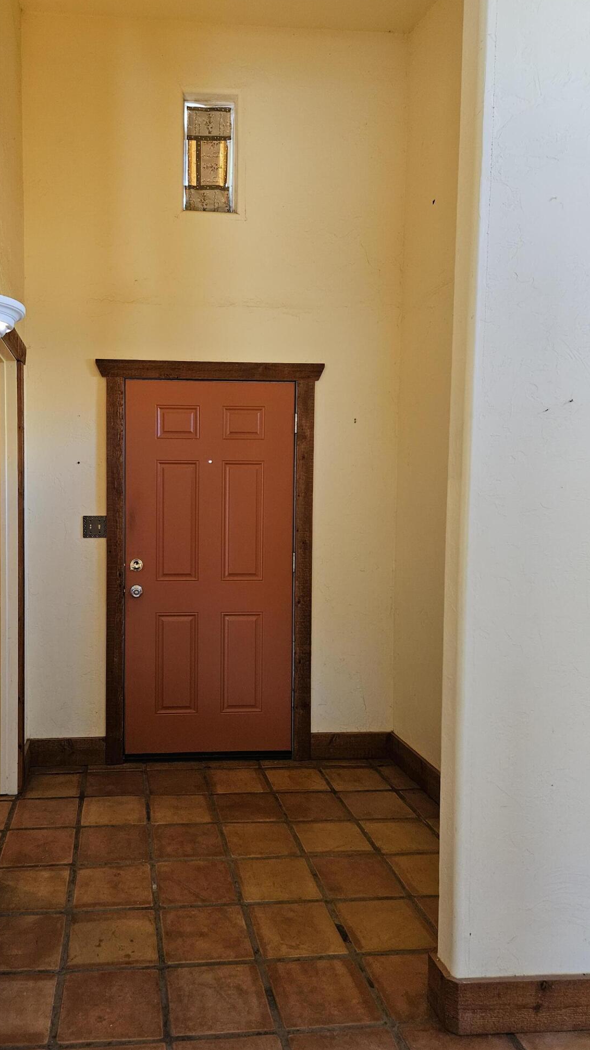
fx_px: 723
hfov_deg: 43.8
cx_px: 202
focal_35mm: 26
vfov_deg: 71.9
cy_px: 520
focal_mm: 5.4
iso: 400
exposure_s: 1/120
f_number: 1.8
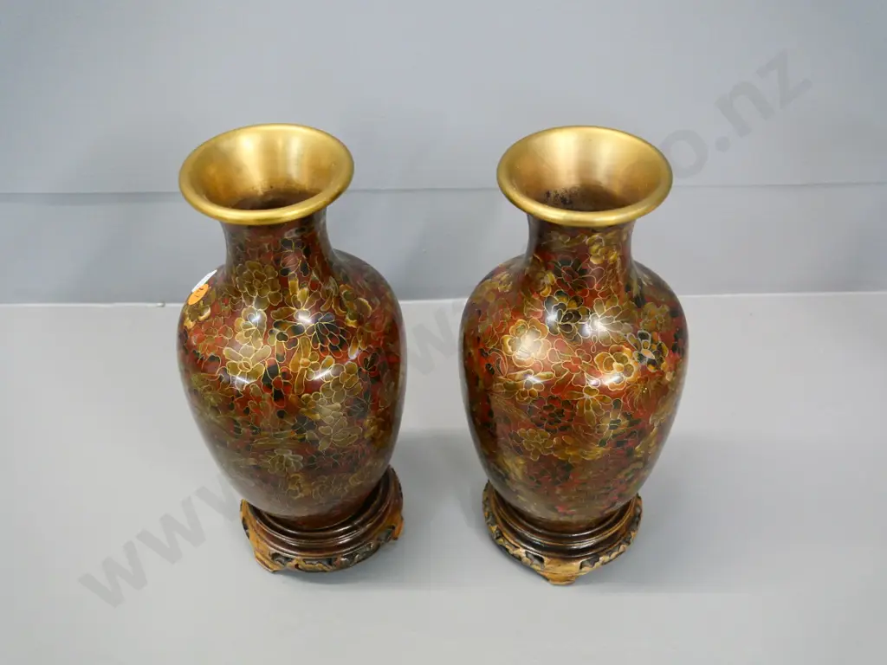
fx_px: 922
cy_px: 332
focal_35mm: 36
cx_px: 444
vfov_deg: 39.7
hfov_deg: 51.4
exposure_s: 1/60
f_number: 5
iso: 3200
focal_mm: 18
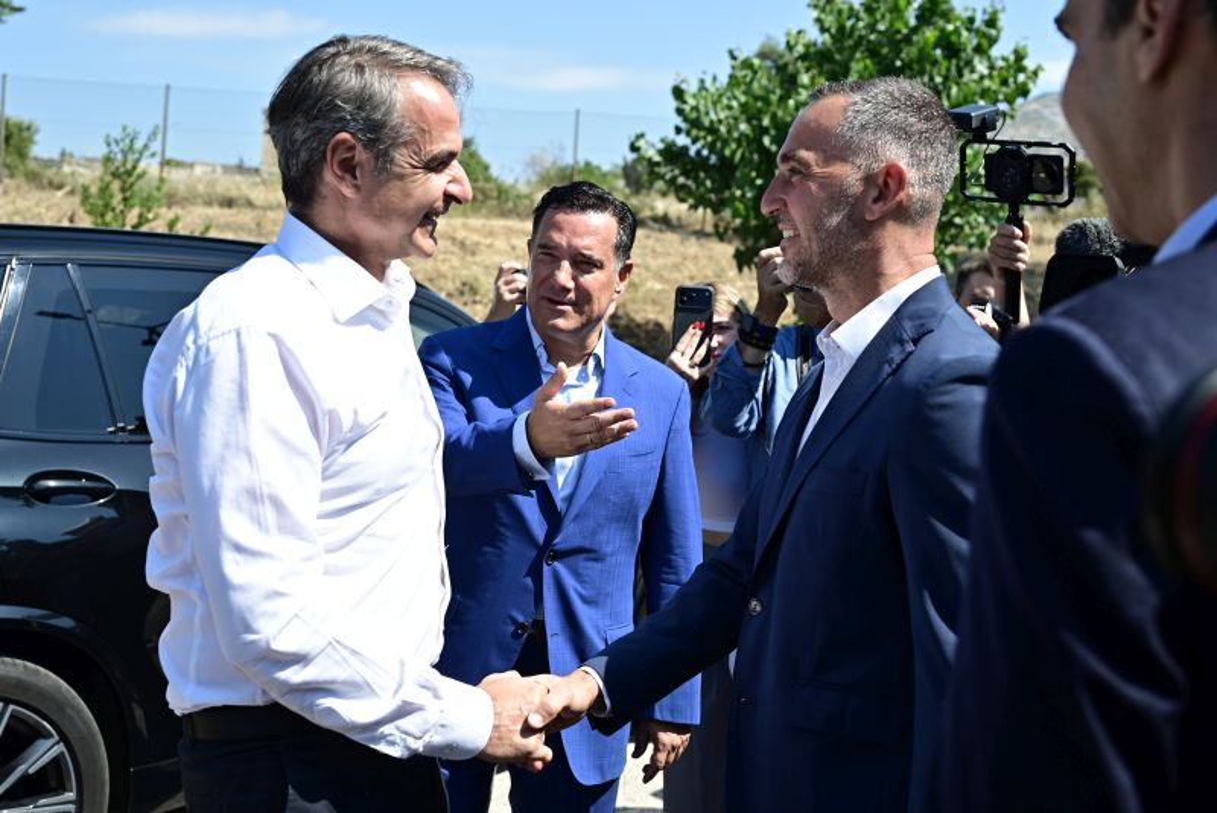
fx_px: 1184
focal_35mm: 35
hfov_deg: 54.4
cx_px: 608
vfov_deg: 37.9
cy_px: 406
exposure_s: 1/800
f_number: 4
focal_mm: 35
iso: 100
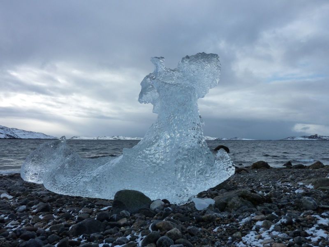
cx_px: 164
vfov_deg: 54.9
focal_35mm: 25
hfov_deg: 69.4
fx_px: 238
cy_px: 124
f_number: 5
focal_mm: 4.1
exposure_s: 1/400
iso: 125
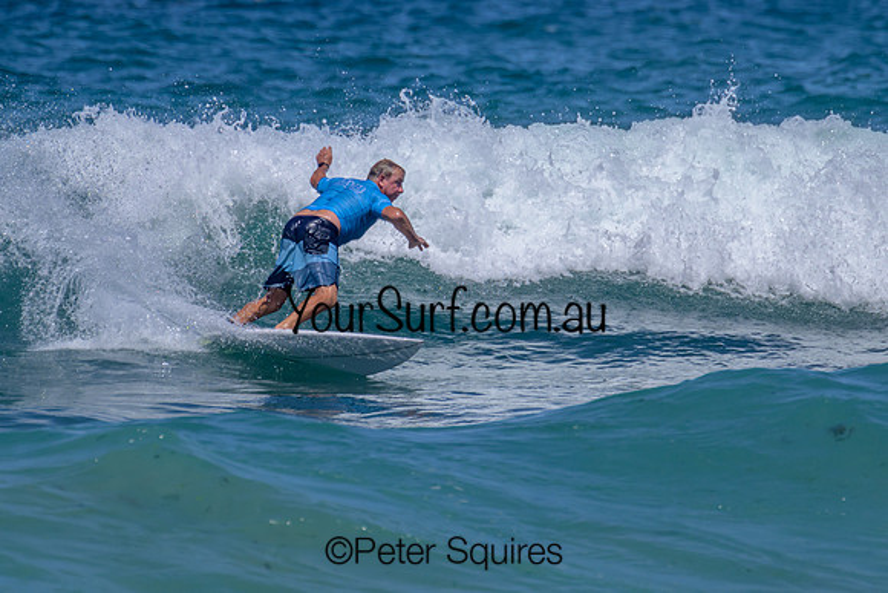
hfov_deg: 1.9
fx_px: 26659
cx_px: 471
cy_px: 193
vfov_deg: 1.3
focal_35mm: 1081
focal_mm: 800
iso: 560
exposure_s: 1/2000
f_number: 11
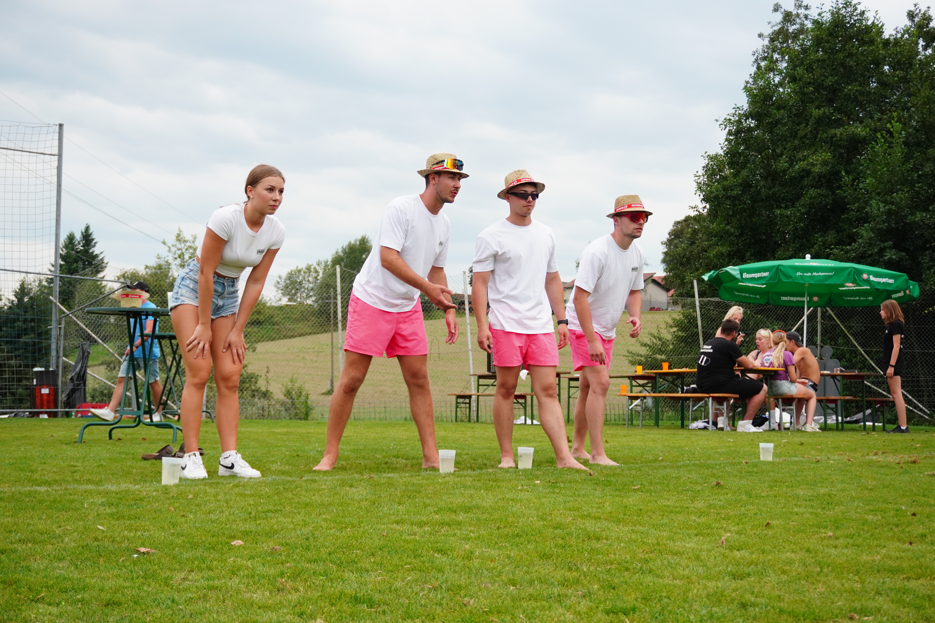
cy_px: 312
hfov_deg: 43.6
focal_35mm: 45
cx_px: 468
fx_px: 1169
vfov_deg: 29.9
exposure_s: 1/640
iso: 640
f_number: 5
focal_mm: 30
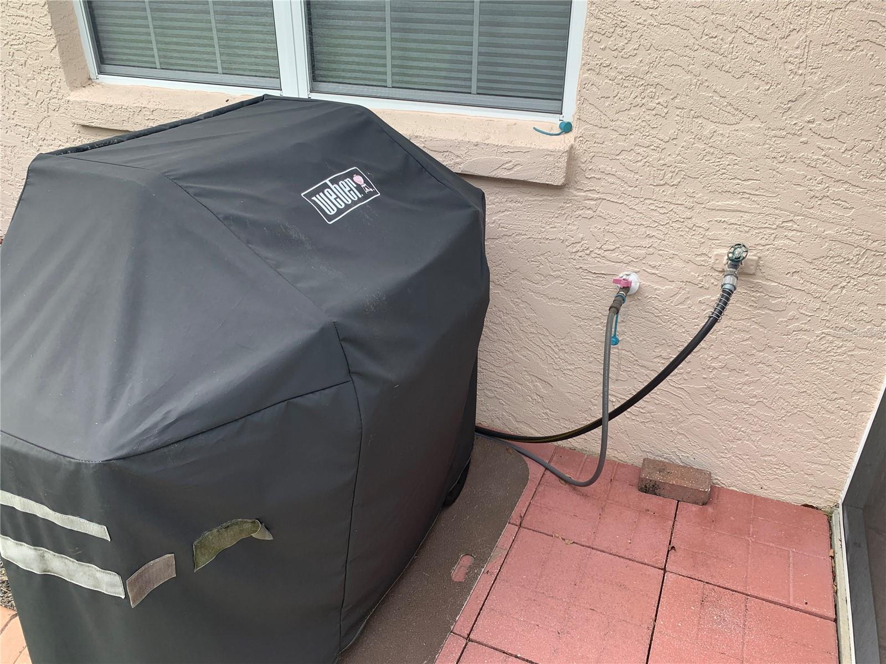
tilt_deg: -29.1
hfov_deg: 67.3
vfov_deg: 53.1
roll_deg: +0.8
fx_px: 665
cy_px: 332
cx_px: 443
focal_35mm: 26
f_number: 1.8
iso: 25
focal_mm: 4.25
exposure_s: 1/282
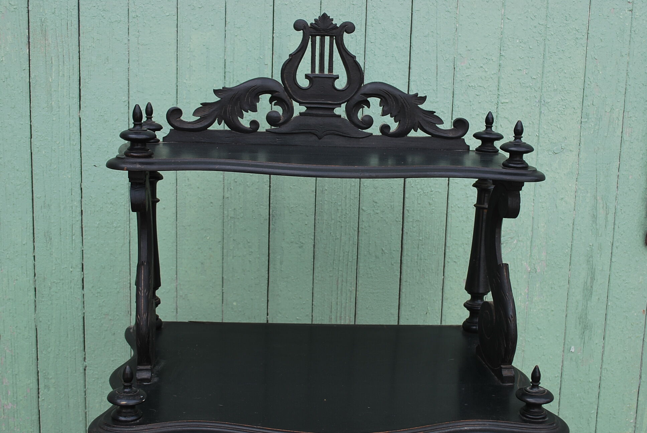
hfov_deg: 43.6
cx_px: 324
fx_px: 810
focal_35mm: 45
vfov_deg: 29.9
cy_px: 216
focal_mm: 30
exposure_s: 1/125
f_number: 5.6
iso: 100
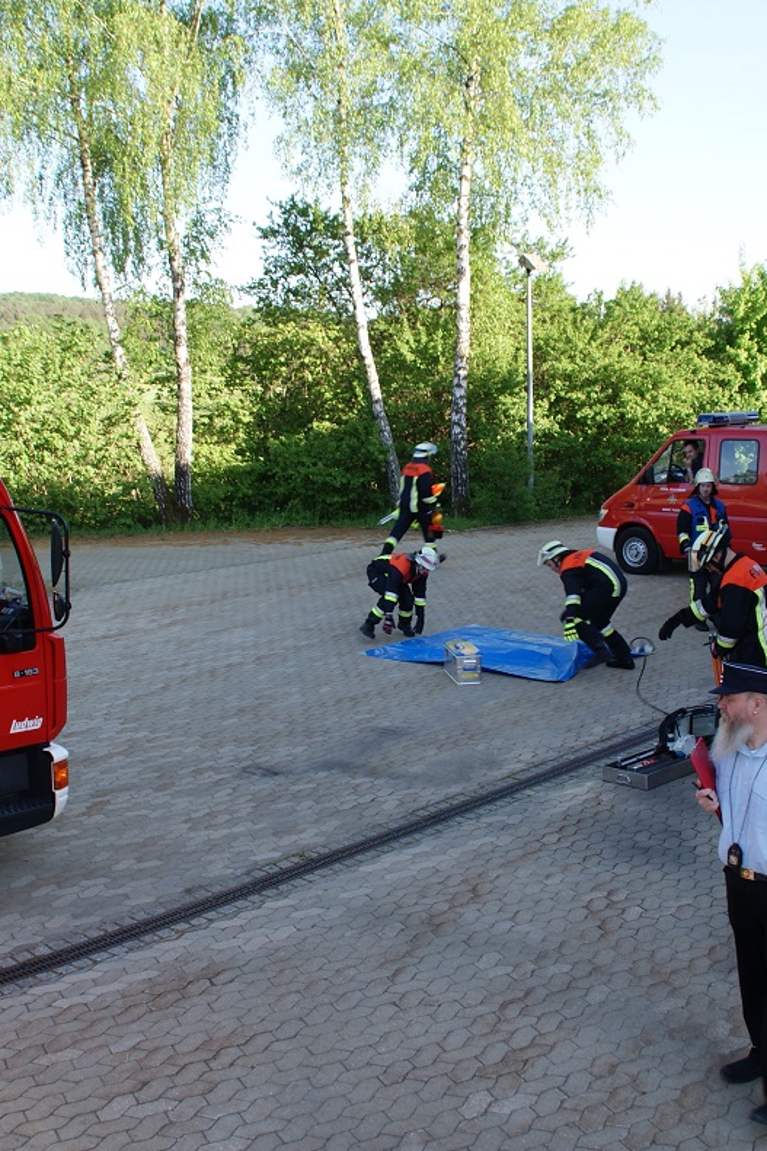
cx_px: 434
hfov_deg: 32.6
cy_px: 580
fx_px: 1311
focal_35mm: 41
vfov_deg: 47.4
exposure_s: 1/60
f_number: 8
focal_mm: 18
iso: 100
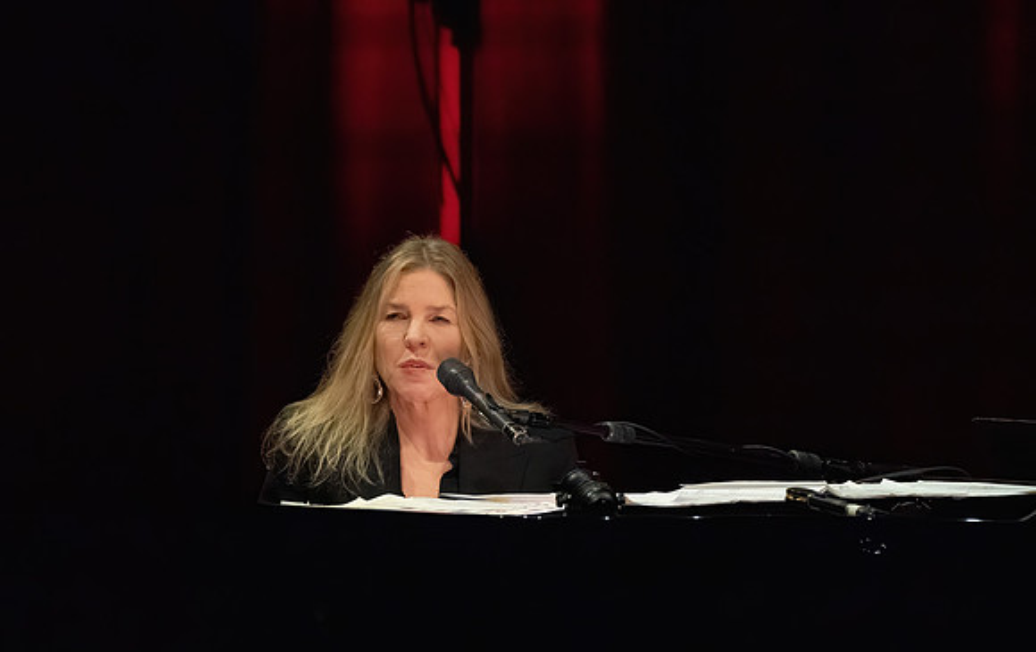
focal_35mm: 536
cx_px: 574
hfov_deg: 3.9
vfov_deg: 2.5
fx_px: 15154
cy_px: 377
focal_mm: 400
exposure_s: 1/320
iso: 16000
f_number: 8
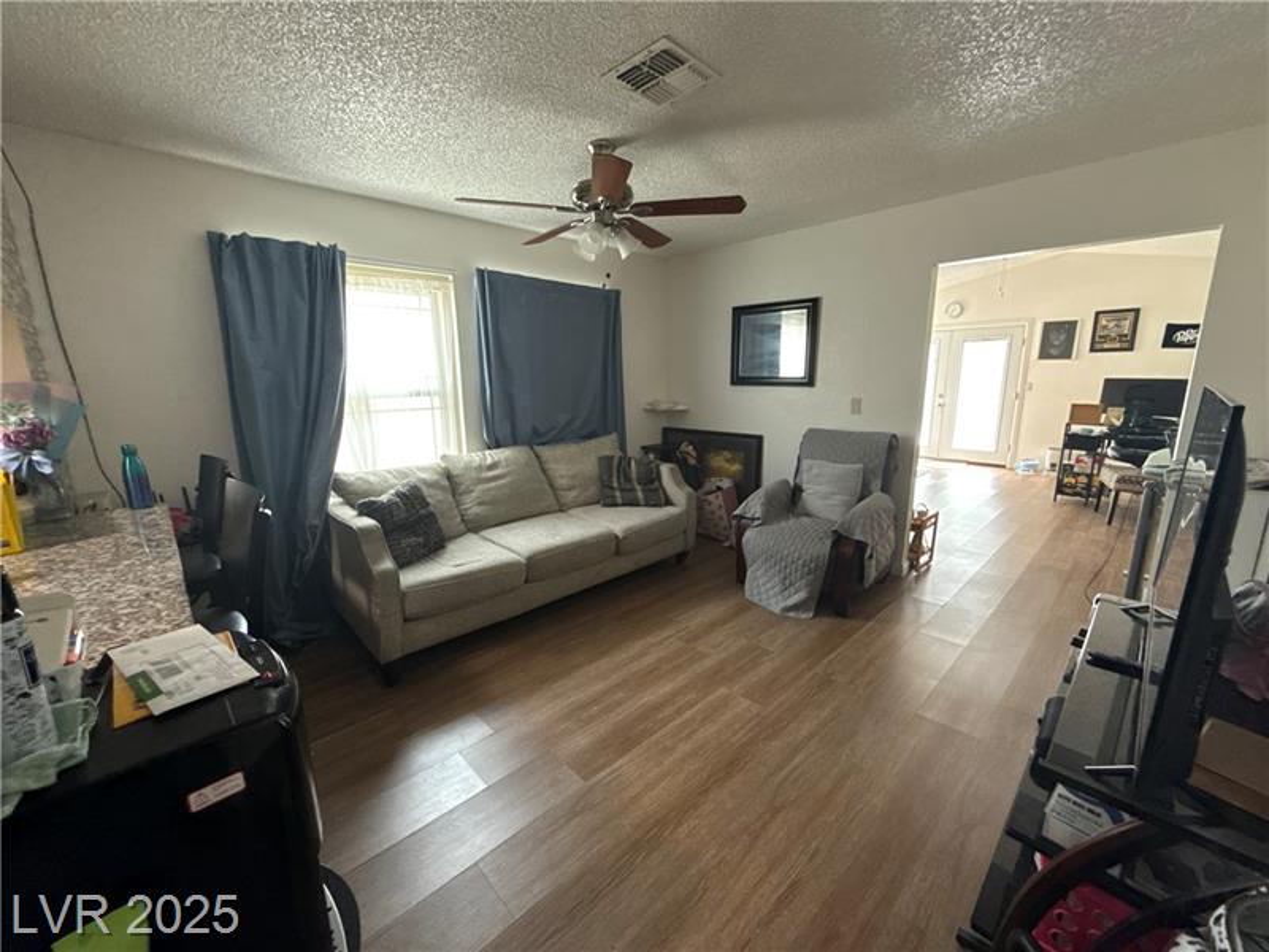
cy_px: 476
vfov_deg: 85.7
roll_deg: +0.4
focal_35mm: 14
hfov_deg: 102.1
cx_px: 634
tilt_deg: -11.2
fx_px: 513
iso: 640
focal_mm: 2.22
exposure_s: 1/60
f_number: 2.2
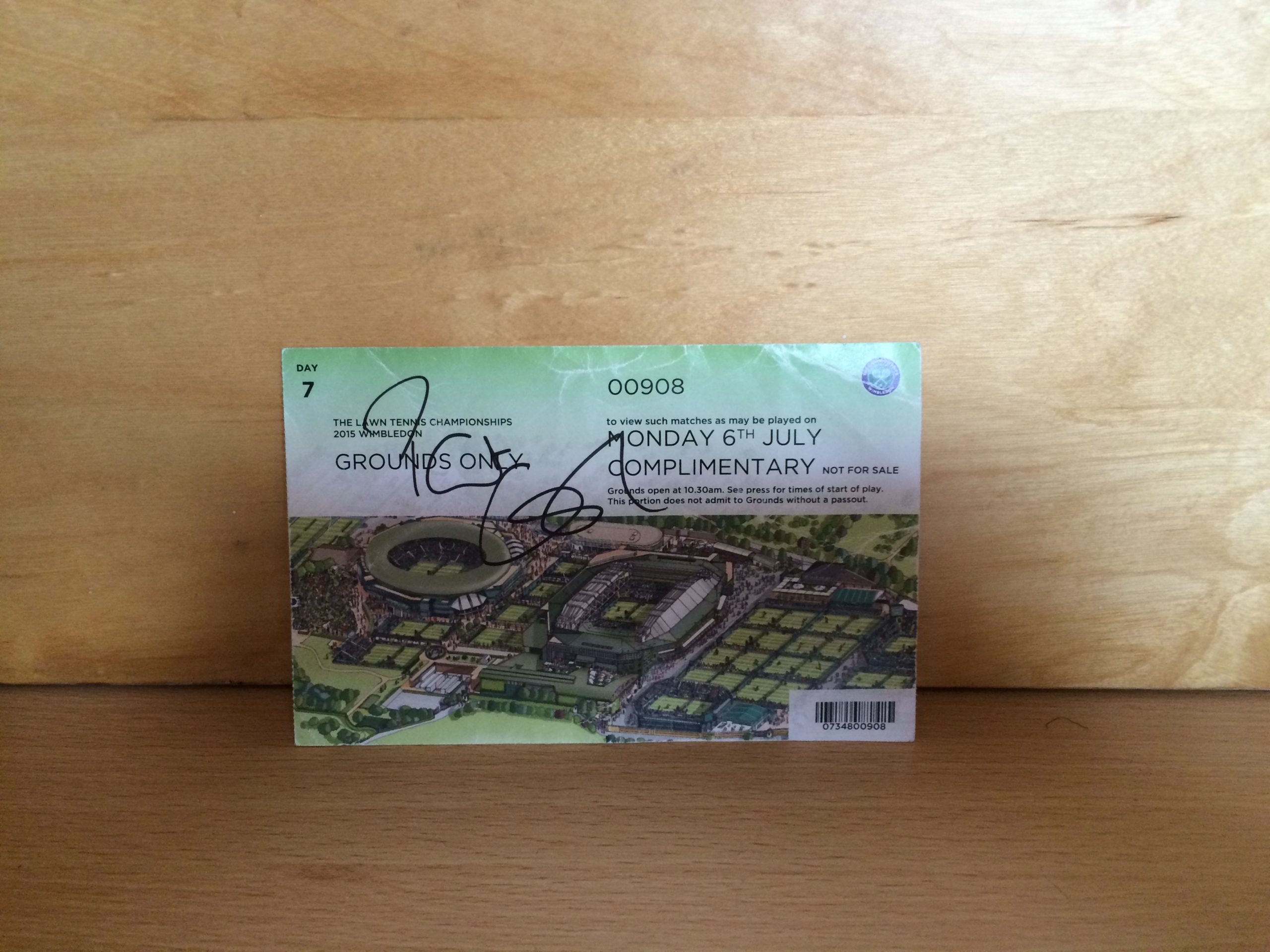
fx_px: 1064
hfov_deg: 61.7
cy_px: 476
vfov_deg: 48.2
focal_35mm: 29
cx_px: 635
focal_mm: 4.15
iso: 160
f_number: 2.2
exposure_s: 1/30
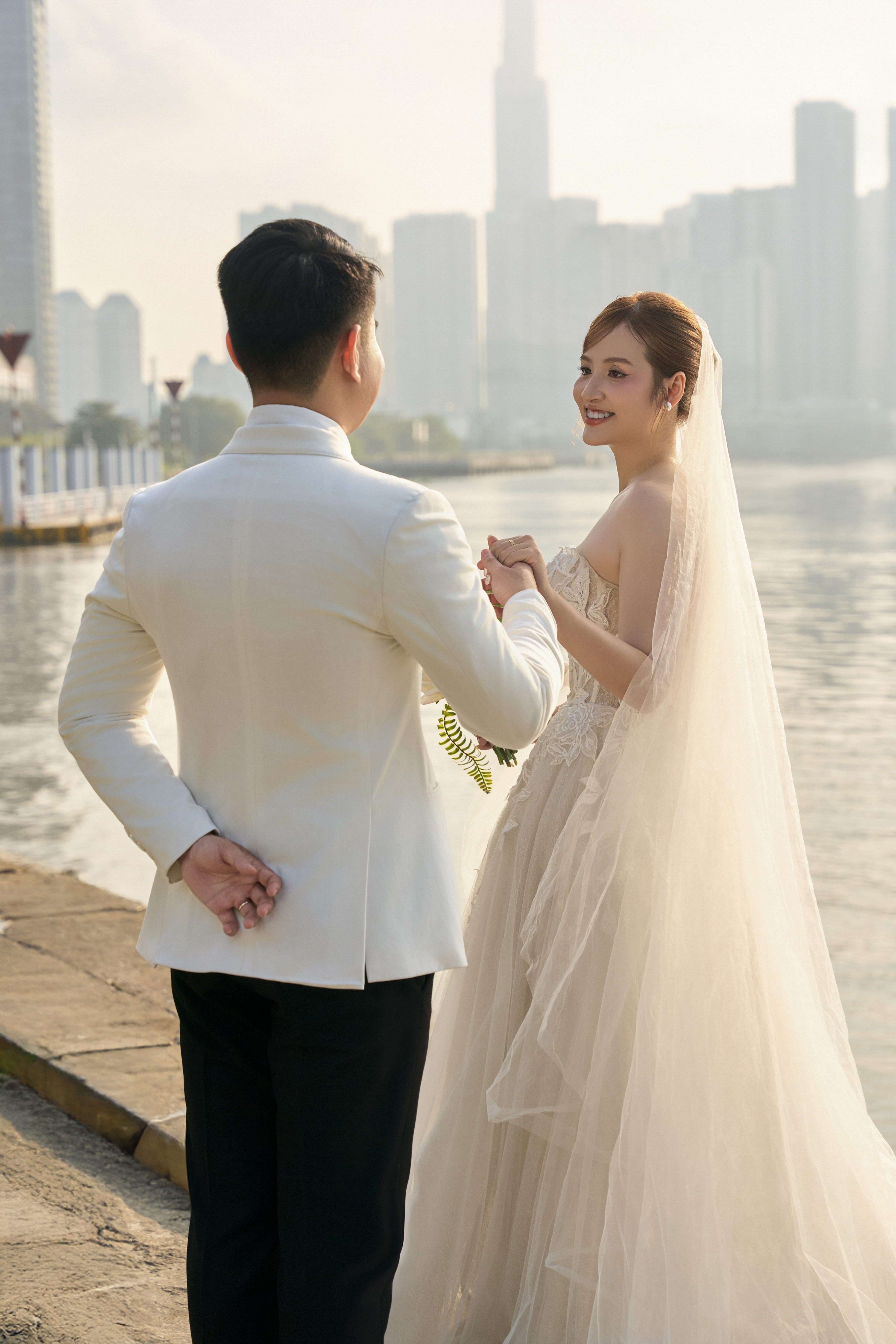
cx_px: 448
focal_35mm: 70
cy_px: 672
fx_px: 2613
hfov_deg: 19.5
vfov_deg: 28.8
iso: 500
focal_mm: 70
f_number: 4.5
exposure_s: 1/1600
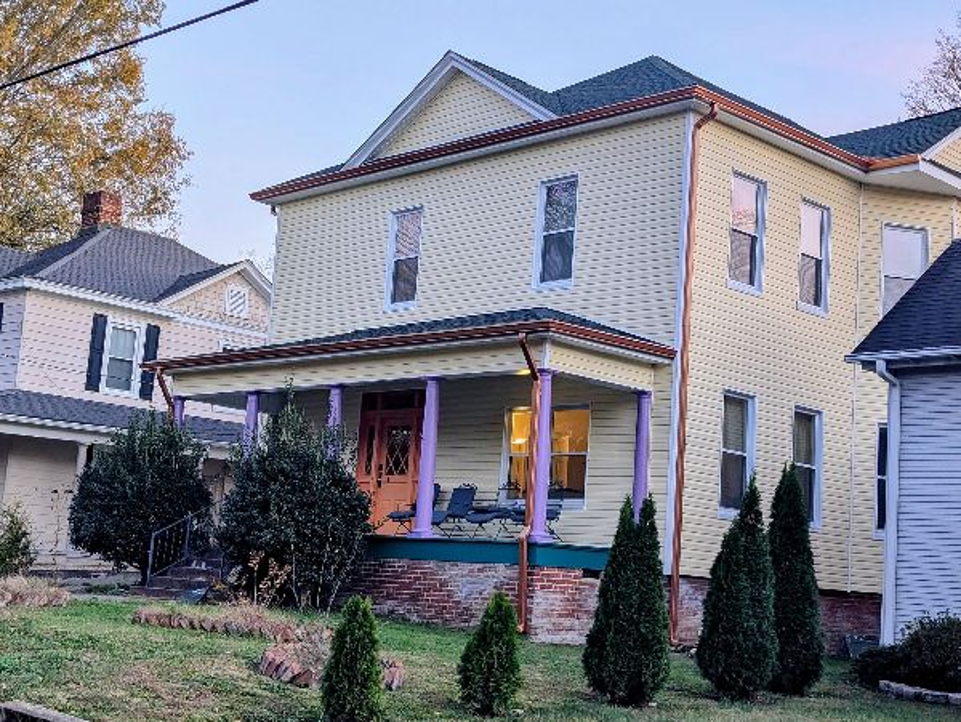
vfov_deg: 29.7
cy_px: 361
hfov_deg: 38.9
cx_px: 480
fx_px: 1361
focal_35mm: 49
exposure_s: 1/93.6
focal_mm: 6.9
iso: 203
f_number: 1.68
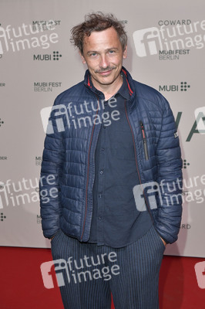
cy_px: 154
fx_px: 411
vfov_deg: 41.1
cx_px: 102
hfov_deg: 28.0
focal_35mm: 48
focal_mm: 48
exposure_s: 1/250
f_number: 6.3
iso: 2500
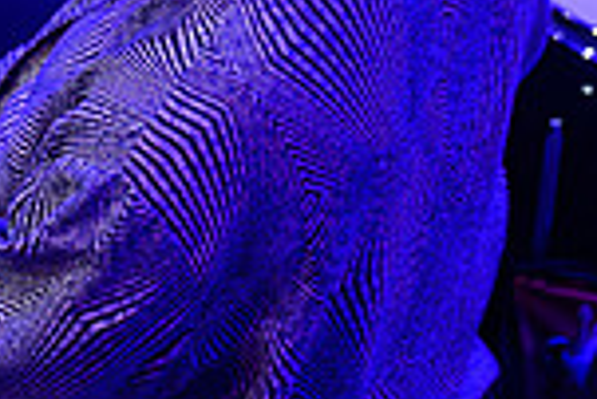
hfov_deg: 2.7
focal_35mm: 769
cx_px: -79
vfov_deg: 1.8
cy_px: -263
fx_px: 12765
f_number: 5.6
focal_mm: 200
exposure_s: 1/500
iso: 3200
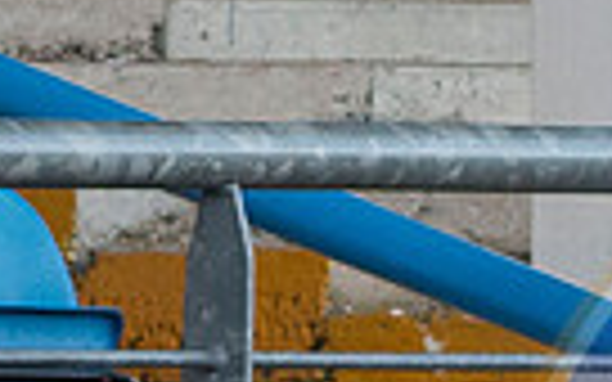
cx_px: 1197
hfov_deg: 1.1
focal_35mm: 1952
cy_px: 730
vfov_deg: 0.7
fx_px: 32557
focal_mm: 300
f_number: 5
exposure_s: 1/1000
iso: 800
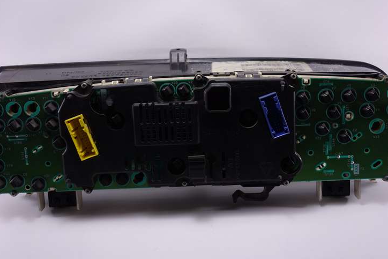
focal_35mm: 51
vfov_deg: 26.5
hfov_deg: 38.9
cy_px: 127
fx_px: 550
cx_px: 199
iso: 125
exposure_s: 1/60
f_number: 3.2
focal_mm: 16.78
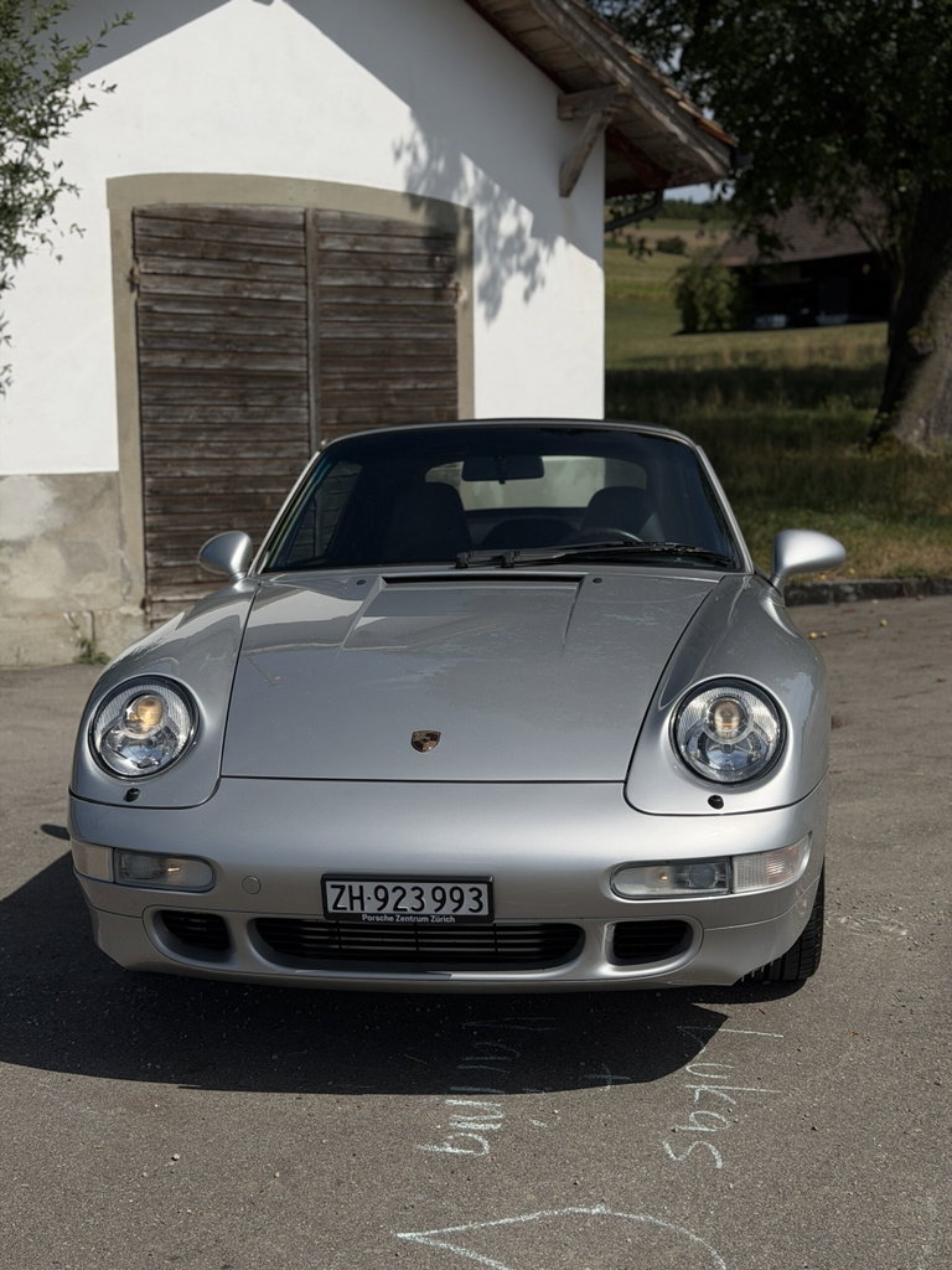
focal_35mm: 48
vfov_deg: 39.7
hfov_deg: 30.3
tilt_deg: -7.2
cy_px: 635
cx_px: 476
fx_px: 1760
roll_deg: +0.2
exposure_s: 1/20408
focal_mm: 6.76
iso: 80
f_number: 1.78
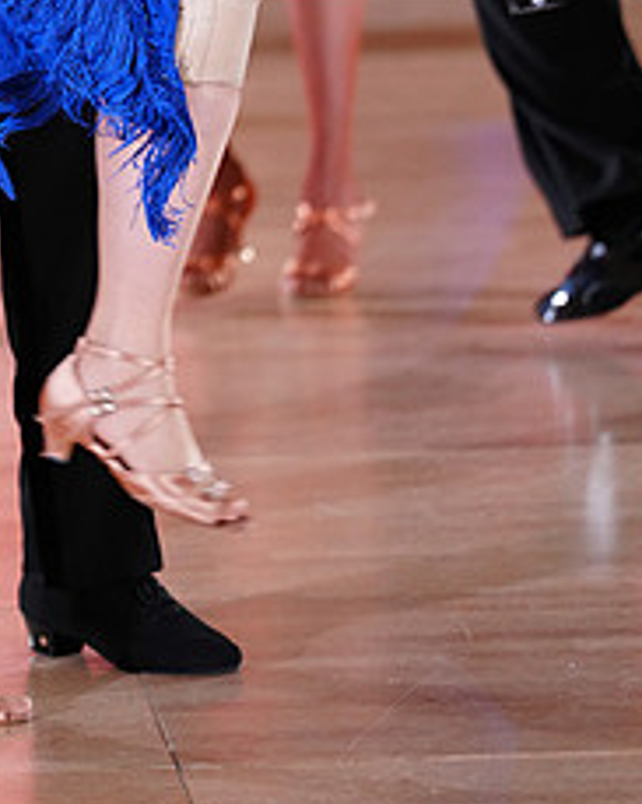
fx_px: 11313
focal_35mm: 476
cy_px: -123
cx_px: -26
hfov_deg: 3.2
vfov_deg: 4.1
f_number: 2.8
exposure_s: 1/400
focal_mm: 200
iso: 2500
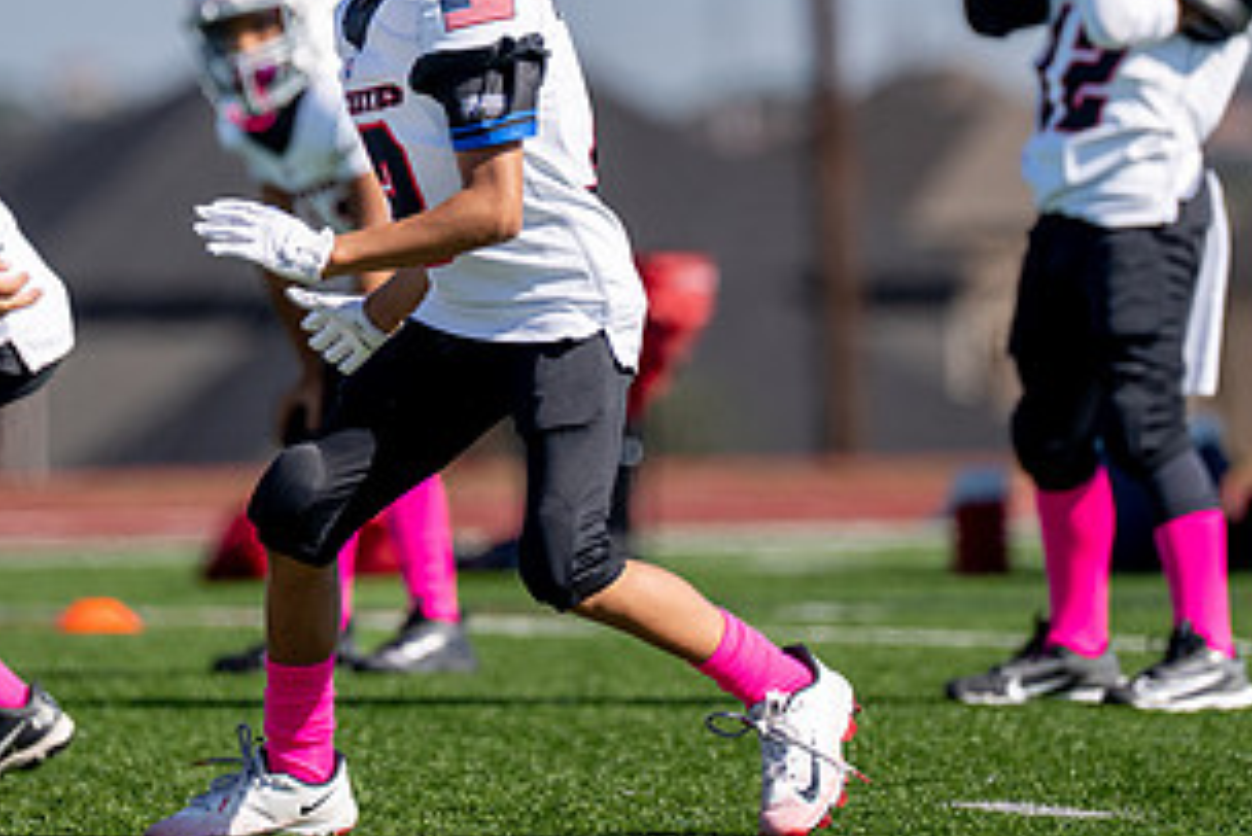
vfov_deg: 2.7
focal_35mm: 519
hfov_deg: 4.0
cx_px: 569
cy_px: 43
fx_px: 18057
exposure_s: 1/4000
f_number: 2.8
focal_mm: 200
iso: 160
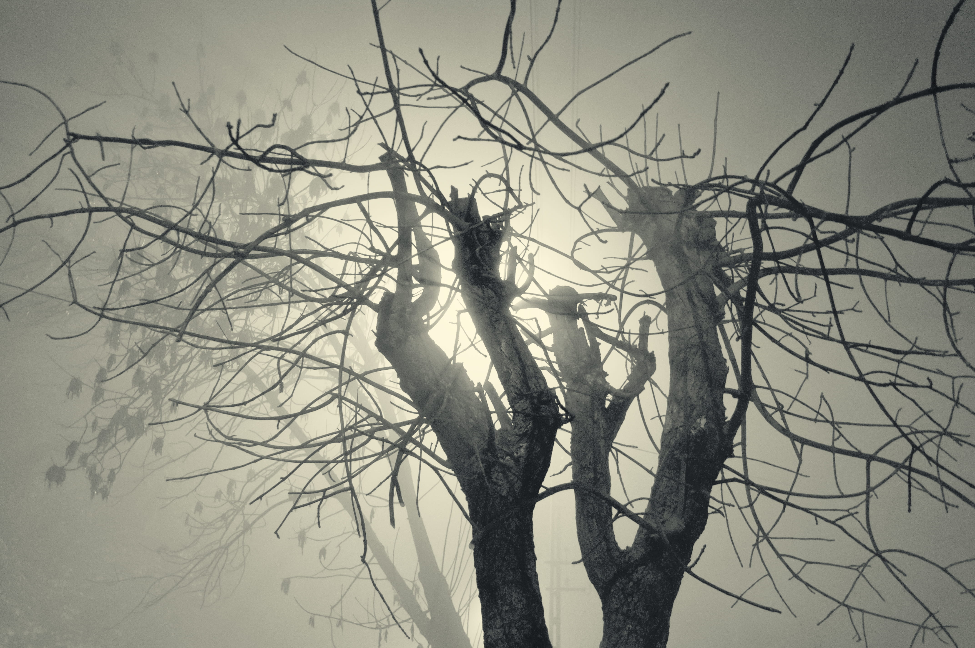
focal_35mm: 51
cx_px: 488
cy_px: 324
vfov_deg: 26.4
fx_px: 1380
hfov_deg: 38.9
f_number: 5
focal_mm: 34
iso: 1600
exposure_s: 1/6
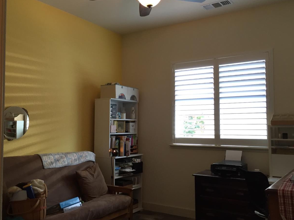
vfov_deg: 39.6
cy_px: 108
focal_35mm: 36
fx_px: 306
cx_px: 138
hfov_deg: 51.3
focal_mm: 4.15
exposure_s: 1/30
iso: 40
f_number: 2.2
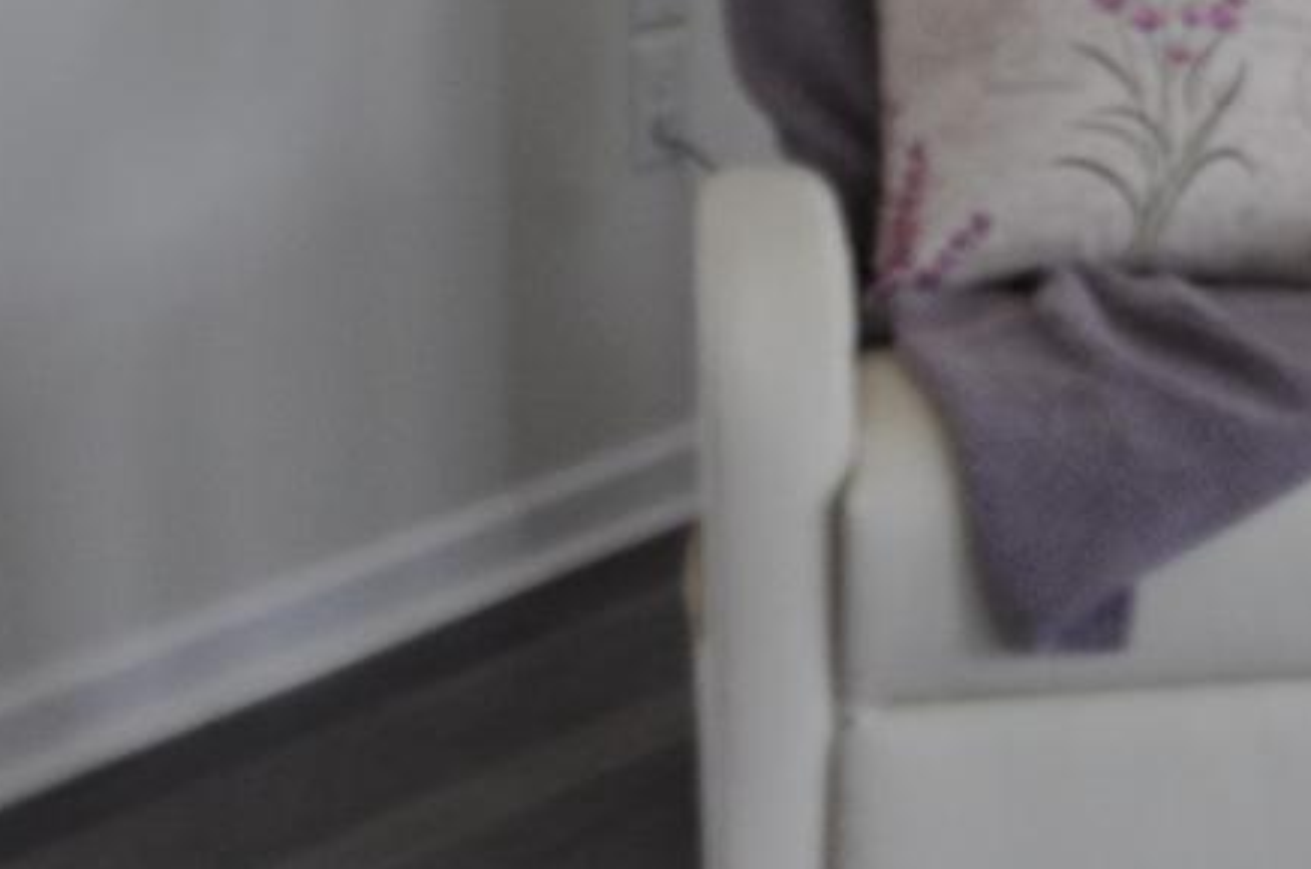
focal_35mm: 141
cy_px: -713
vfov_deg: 9.2
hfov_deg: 12.1
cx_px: 3010
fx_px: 5125
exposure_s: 1/100
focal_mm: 20
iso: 400
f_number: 5
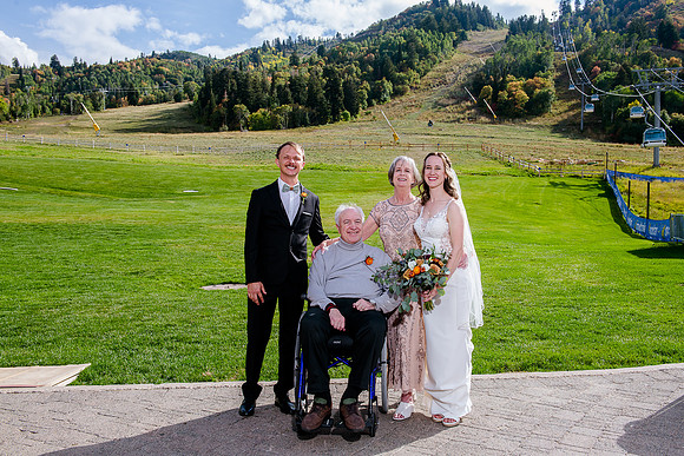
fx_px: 622
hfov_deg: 57.6
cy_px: 228
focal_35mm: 33
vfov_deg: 40.3
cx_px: 350
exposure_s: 1/250
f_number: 8
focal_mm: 32
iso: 200
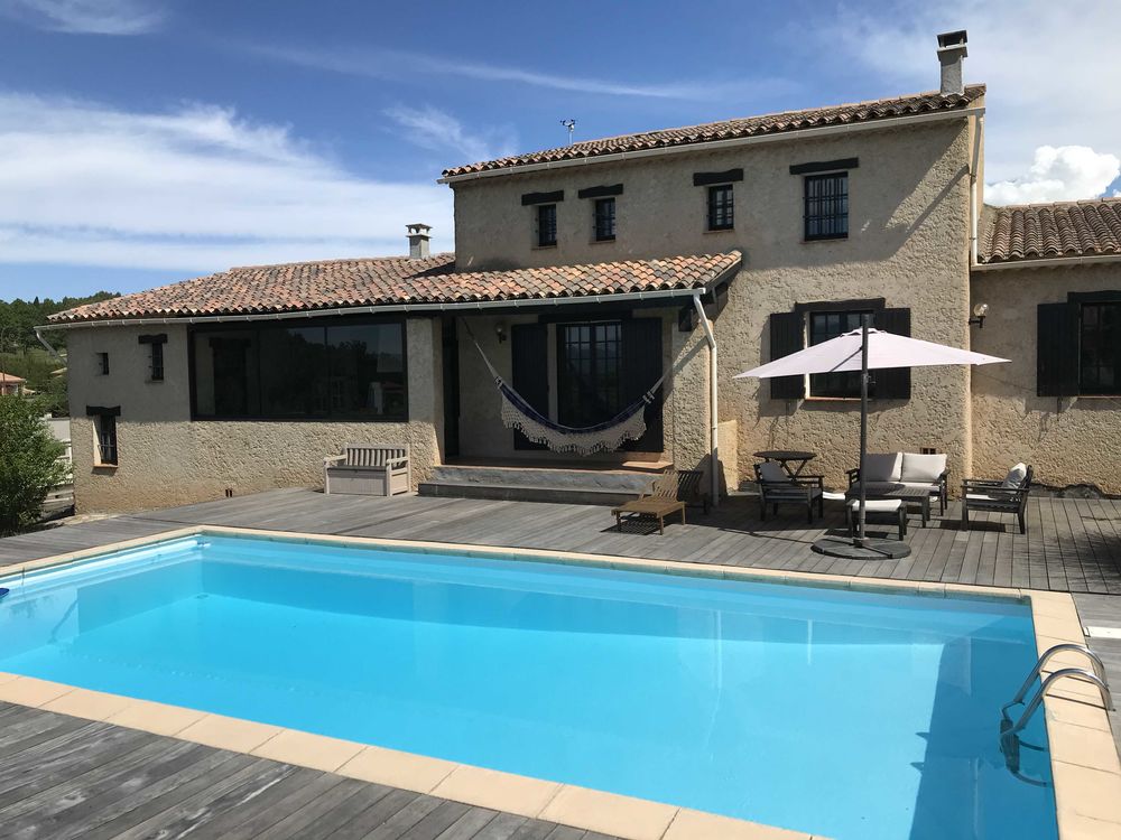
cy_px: 420
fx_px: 907
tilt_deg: -2.2
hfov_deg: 63.4
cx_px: 560
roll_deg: +1.3
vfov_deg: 49.7
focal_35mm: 28
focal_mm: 3.99
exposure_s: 1/3300
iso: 20
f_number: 1.8
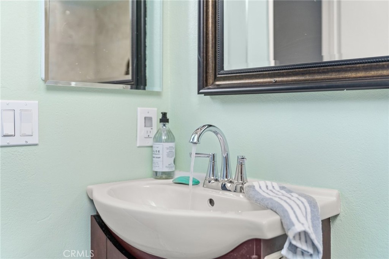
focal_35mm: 38
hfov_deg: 50.7
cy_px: 130
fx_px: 410
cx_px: 194
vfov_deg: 35.0
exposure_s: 1/320
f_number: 2.8
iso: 400
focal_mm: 38
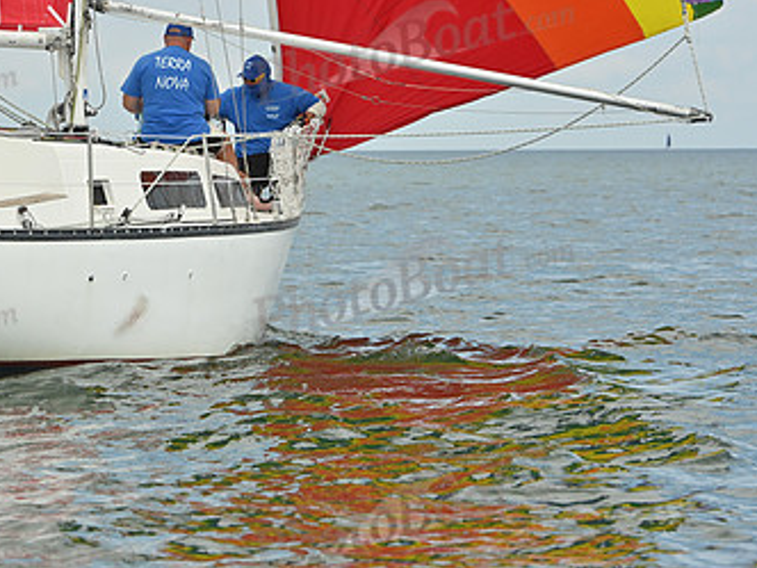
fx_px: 5511
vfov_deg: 5.9
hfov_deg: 7.8
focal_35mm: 252
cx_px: 137
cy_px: 197
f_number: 8
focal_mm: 150
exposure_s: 1/1250
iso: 320
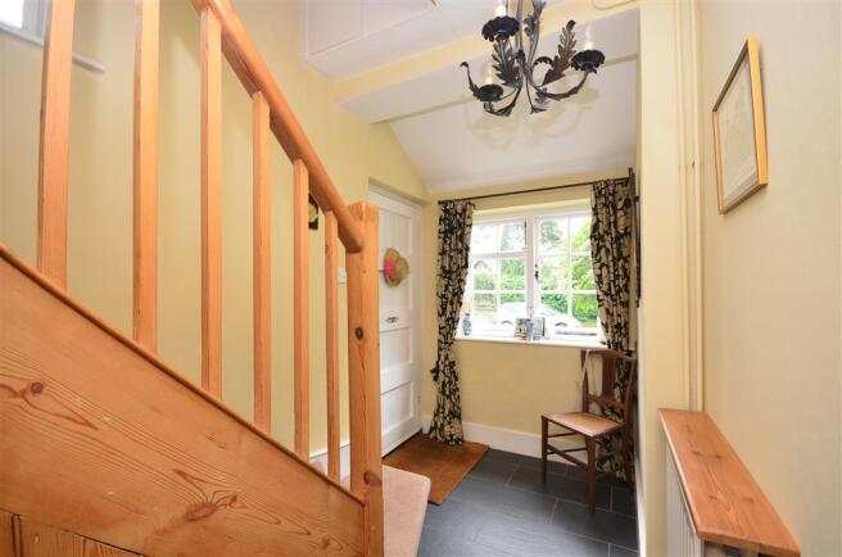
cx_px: 421
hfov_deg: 100.5
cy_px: 278
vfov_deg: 77.0
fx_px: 350
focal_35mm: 15
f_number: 7.1
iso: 400
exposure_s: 1/15
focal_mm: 10
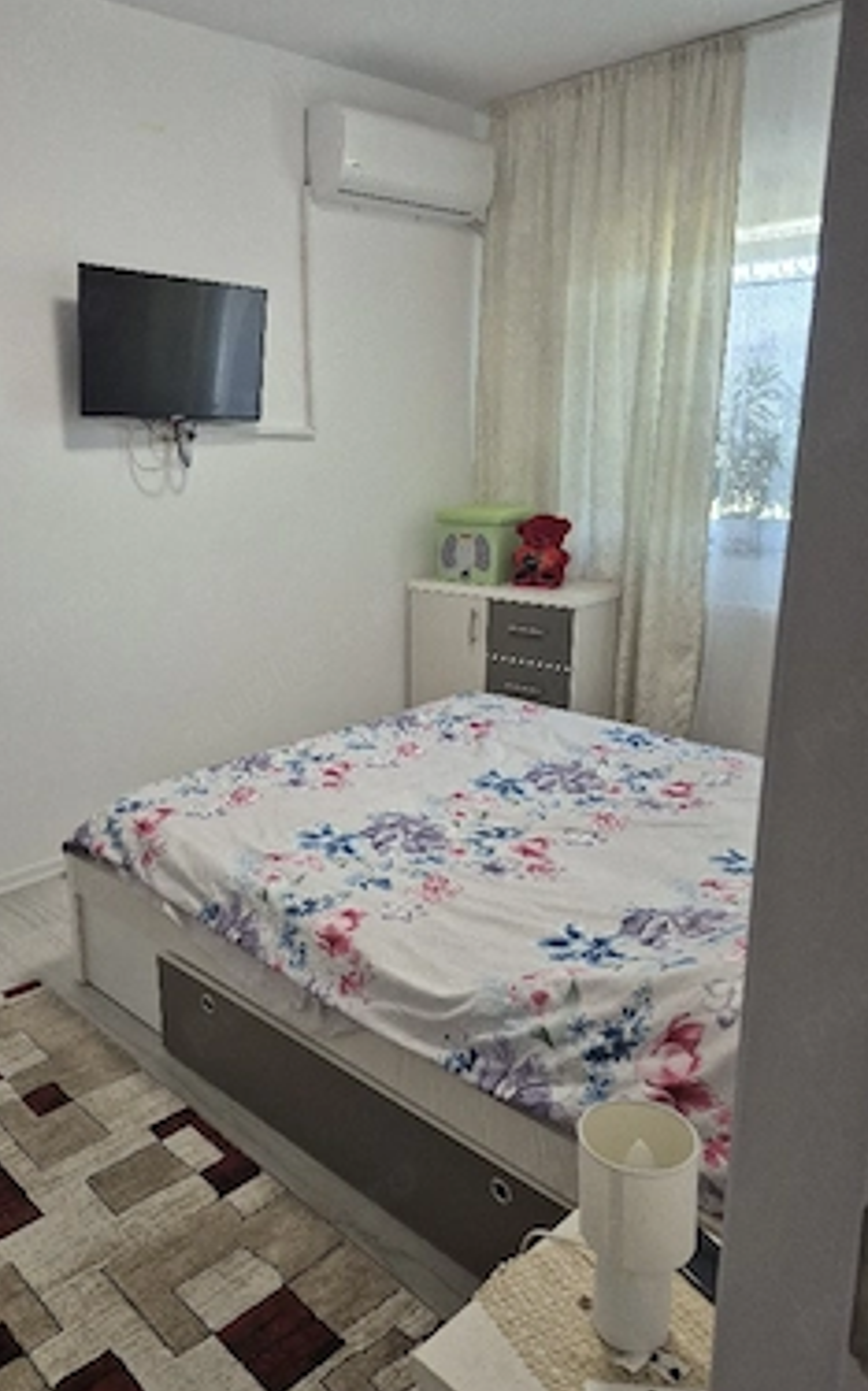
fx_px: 985
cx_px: 338
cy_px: 701
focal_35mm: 26
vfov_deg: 70.4
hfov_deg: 47.2
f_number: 1.8
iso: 200
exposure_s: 1/100
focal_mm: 5.4
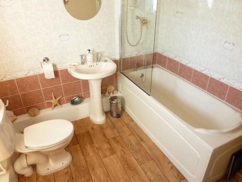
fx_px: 175
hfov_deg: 69.4
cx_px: 121
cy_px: 91
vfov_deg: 54.9
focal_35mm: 25
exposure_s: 1/20
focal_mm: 4.1
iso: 400
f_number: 3.3
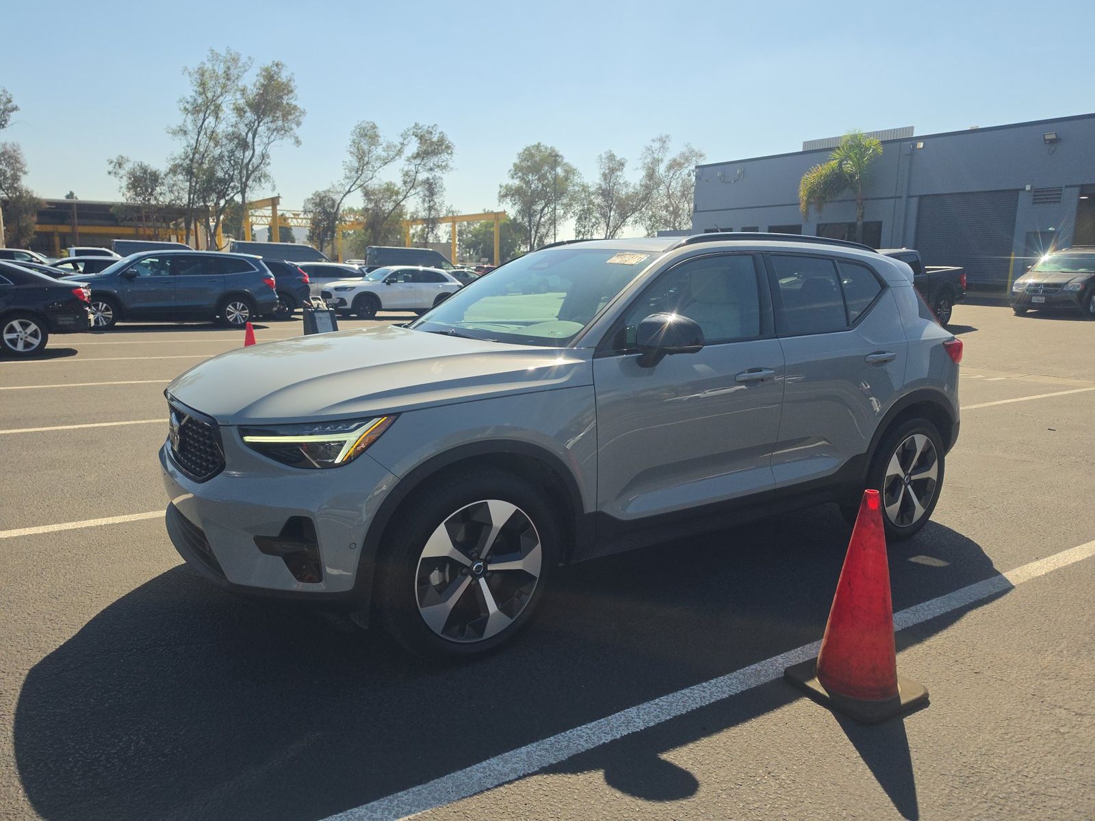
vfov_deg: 58.9
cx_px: 548
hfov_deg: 73.9
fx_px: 728
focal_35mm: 23
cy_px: 410
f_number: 1.4
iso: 65
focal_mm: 6.5
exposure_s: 1/7623
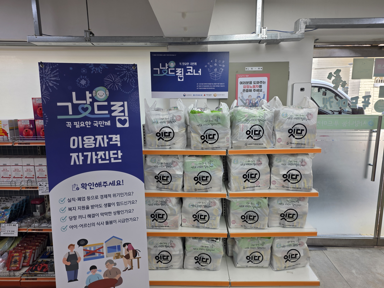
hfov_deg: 73.9
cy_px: 144
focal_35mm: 23
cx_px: 192
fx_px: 255
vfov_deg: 58.9
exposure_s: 1/120
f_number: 1.7
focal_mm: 6.25
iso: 40
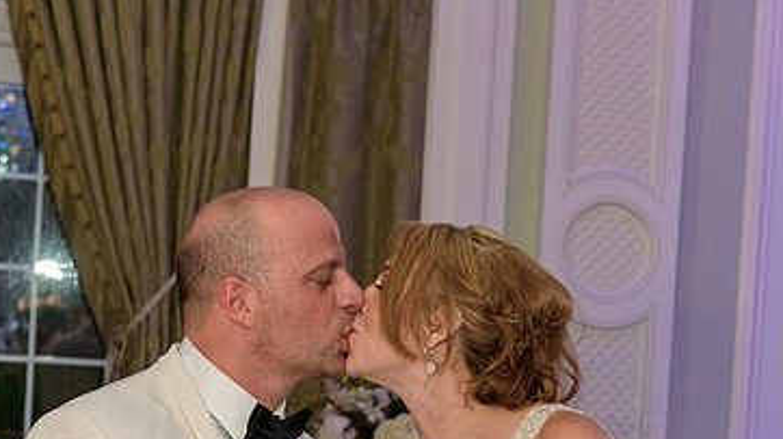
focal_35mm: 84
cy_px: 362
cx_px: 411
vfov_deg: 14.3
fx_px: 1743
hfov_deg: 25.3
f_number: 3.2
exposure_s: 1/125
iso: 1600
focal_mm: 50
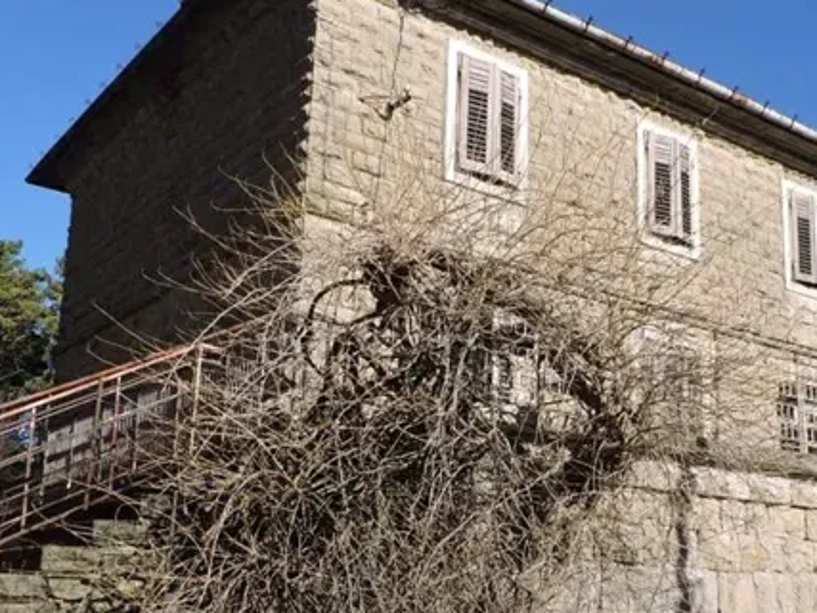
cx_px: 545
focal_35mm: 45
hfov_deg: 41.5
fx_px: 1062
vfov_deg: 31.9
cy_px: 400
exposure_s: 1/1250
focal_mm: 4.3
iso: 100
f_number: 3
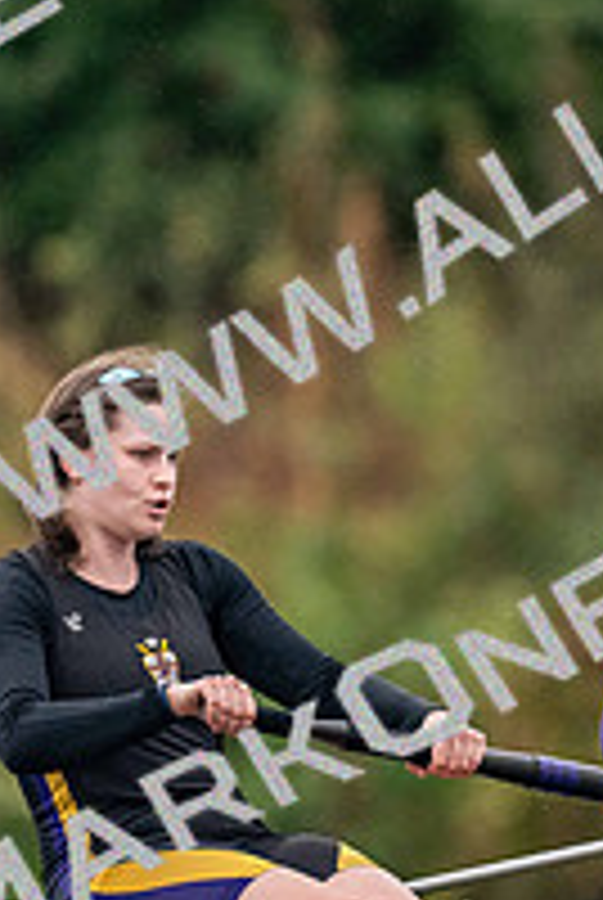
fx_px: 43514
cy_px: 533
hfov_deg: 0.8
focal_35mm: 1738
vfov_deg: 1.2
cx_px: 531
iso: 3200
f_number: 4
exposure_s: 1/2500
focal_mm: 600
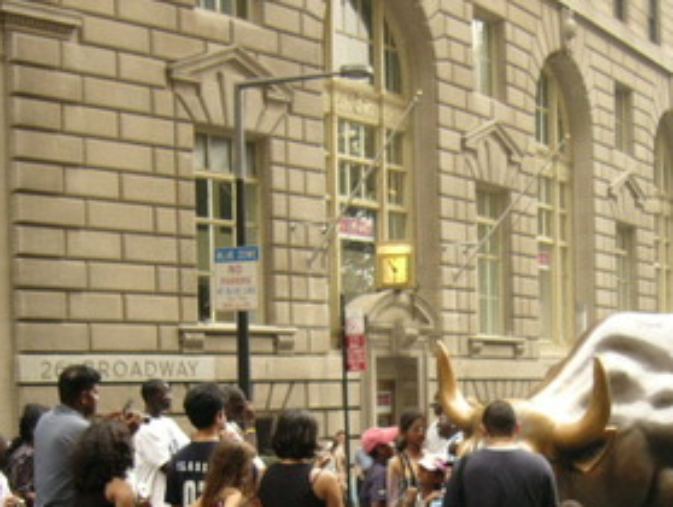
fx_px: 1324
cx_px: 415
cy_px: 450
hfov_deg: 28.4
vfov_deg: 21.2
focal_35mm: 68
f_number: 2.9
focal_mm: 6.3
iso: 100
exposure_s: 1/15
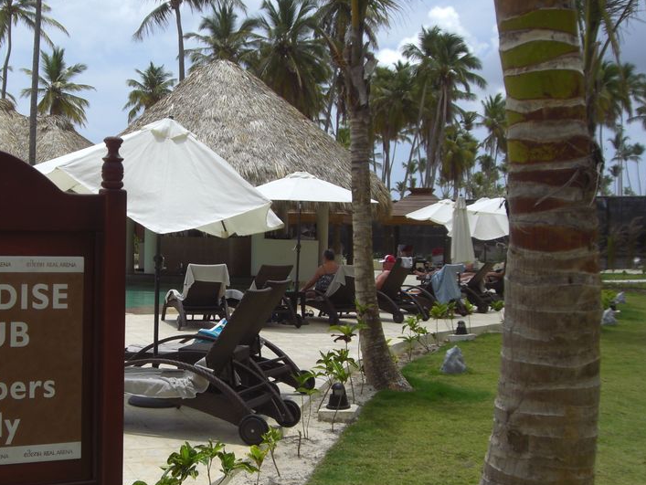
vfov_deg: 26.6
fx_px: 1027
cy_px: 275
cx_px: 213
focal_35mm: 55
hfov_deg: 34.6
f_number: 8
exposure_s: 1/200
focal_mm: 6.2
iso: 64
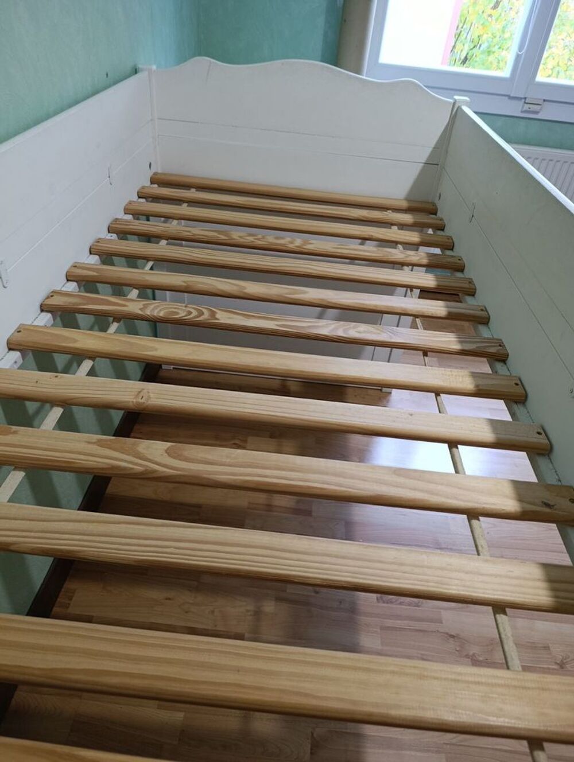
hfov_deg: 59.0
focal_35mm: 23
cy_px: 381
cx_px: 287
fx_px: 507
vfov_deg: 73.8
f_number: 1.65
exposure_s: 1/50
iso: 1016
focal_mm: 6.11
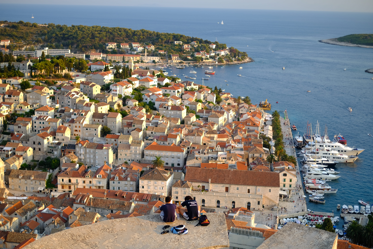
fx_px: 549
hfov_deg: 37.5
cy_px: 124
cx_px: 186
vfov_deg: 25.5
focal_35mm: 53
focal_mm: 35
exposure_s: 1/480
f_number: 1.4
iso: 100
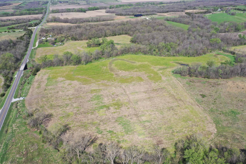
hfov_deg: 65.5
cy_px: 82
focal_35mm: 28
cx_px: 123
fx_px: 191
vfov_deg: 46.4
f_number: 5.6
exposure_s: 1/400
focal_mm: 10.26
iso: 100
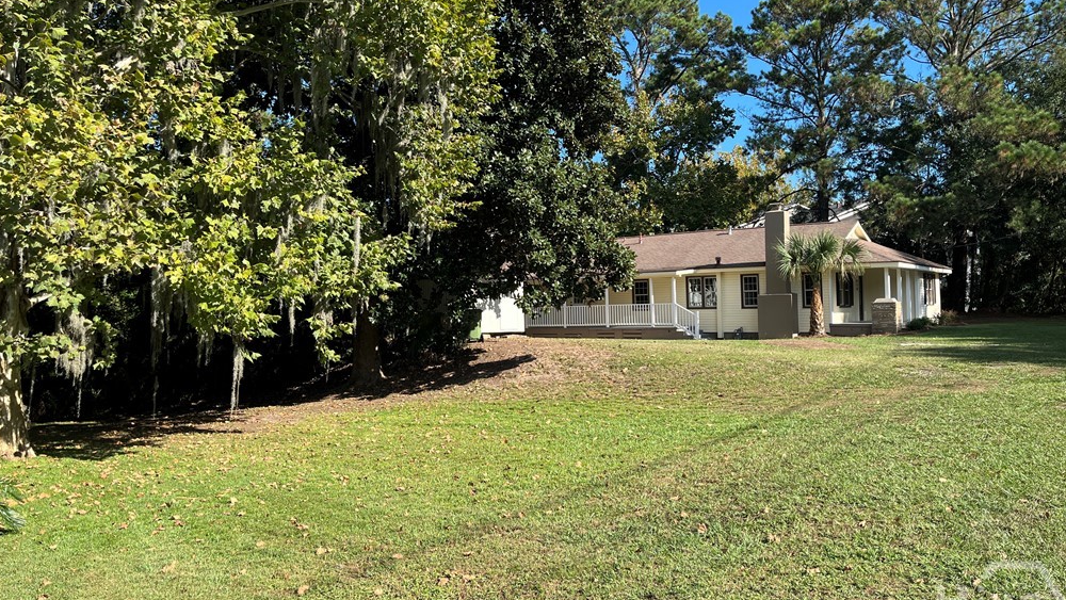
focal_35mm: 29
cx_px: 537
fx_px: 820
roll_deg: +1.5
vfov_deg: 40.2
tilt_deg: +0.9
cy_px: 278
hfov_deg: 66.1
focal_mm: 5.1
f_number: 1.6
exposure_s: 1/1309
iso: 50
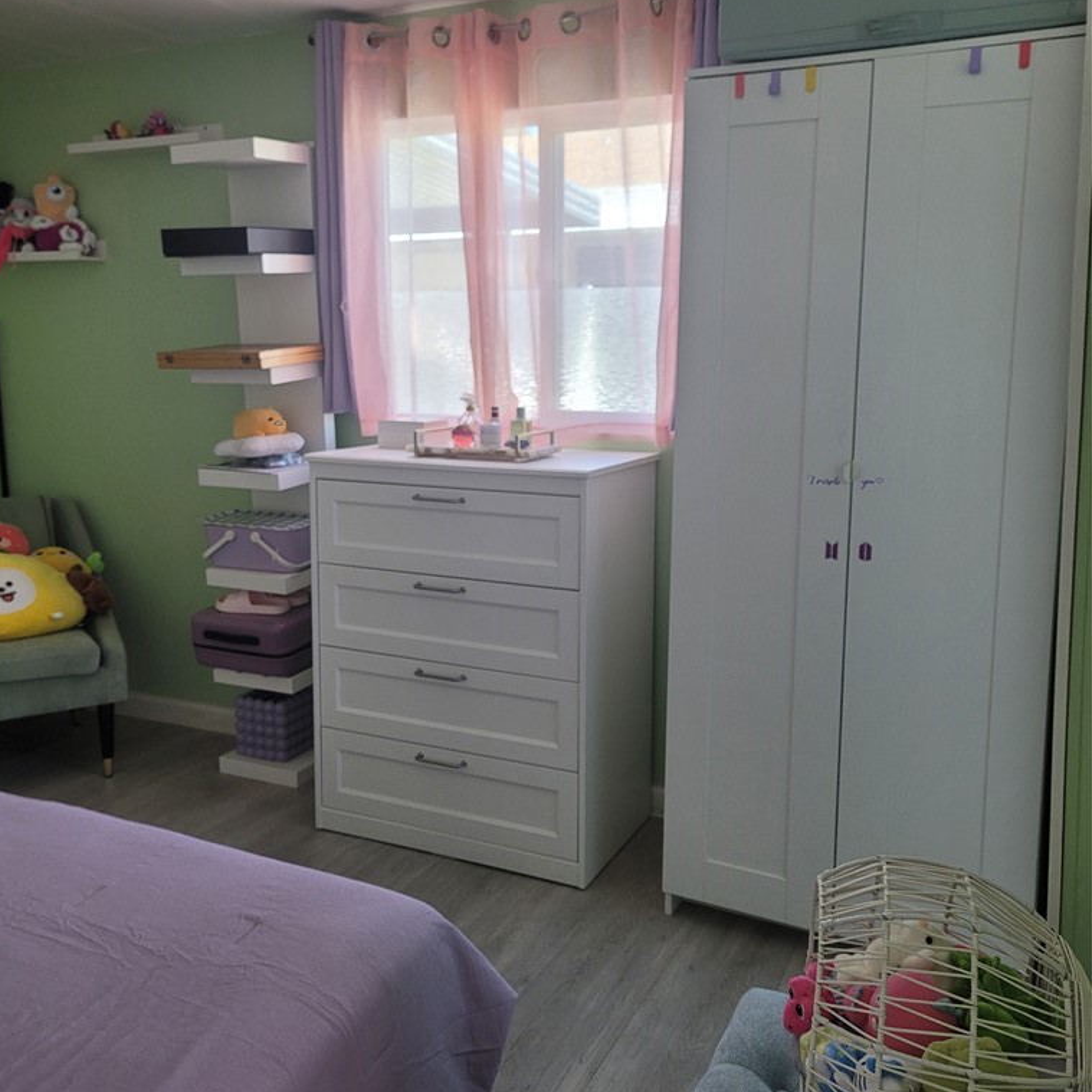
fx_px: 1106
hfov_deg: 52.5
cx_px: 541
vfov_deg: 52.3
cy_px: 452
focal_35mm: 31
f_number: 1.8
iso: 160
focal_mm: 5.4
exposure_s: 1/120
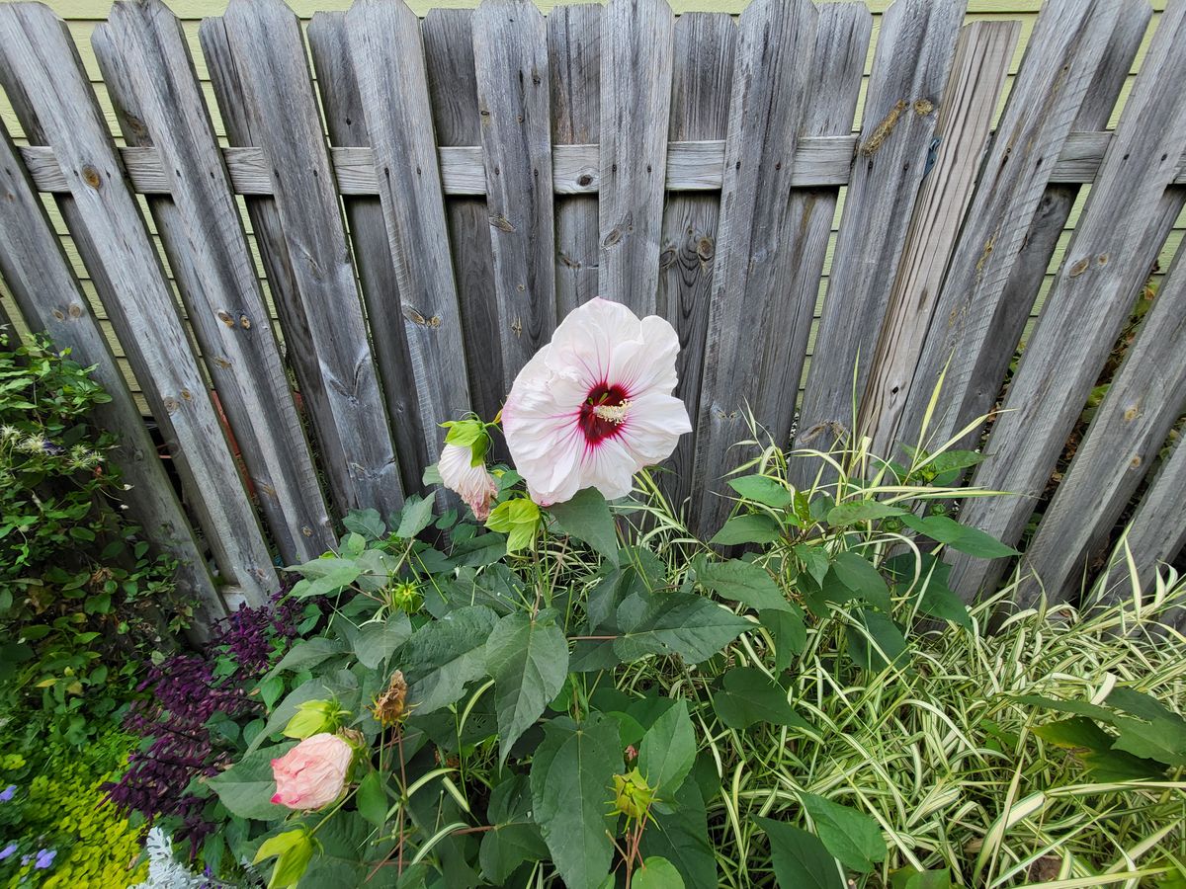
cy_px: 444
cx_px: 593
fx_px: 445
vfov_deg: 89.9
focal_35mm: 13
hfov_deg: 106.2
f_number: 2.2
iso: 40
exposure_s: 1/59
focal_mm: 1.74
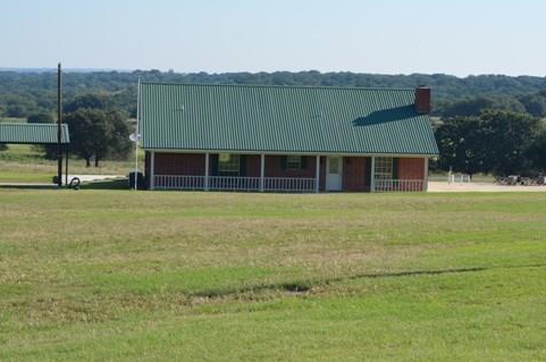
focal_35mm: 110
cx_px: 293
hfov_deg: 18.7
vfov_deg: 12.4
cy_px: 144
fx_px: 1660
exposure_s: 1/320
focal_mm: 55
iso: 100
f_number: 9
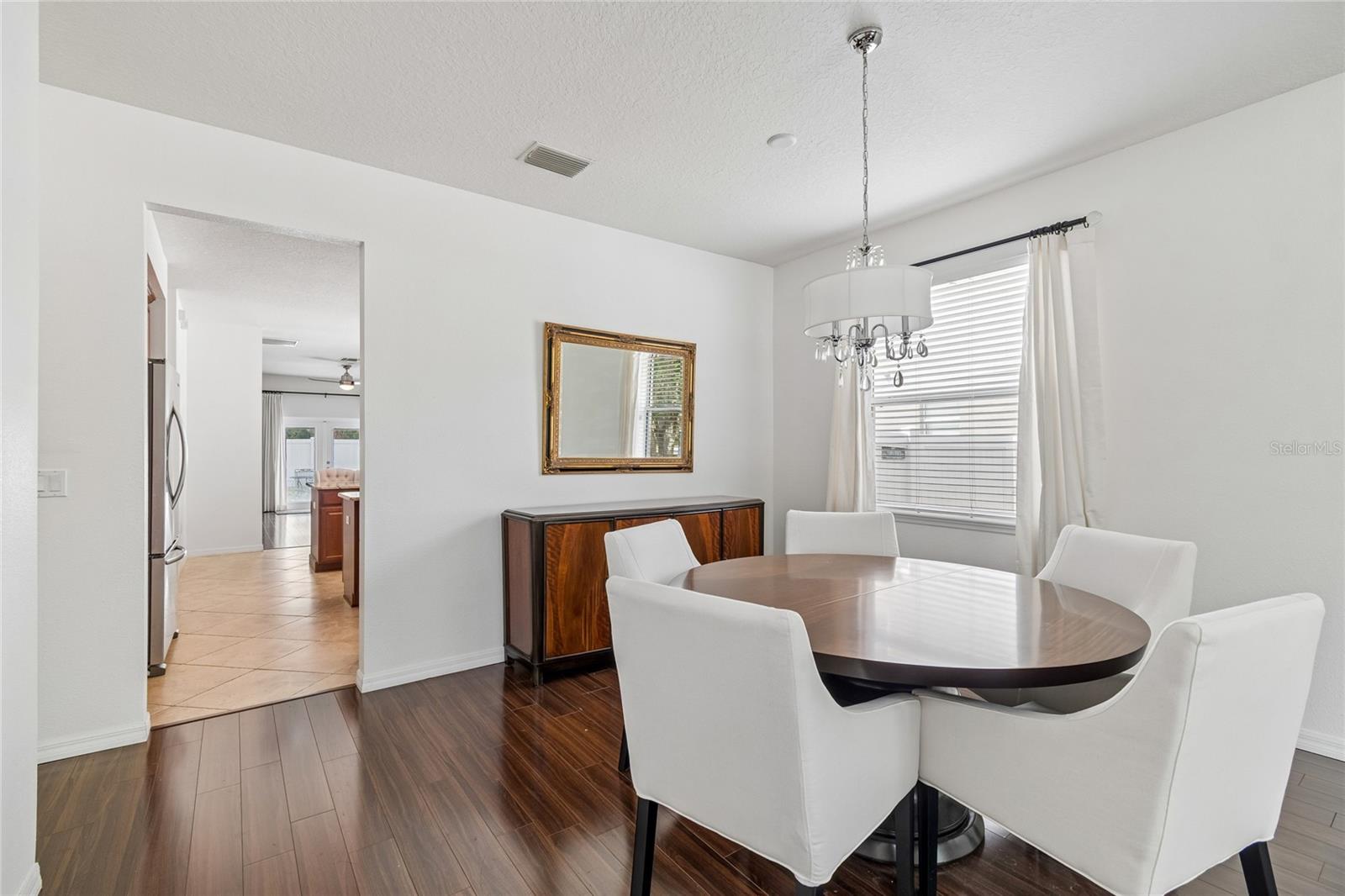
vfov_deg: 77.3
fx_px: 560
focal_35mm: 15
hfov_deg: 100.4
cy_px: 448
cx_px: 672
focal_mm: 10
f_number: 7.1
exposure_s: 1/6
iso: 100
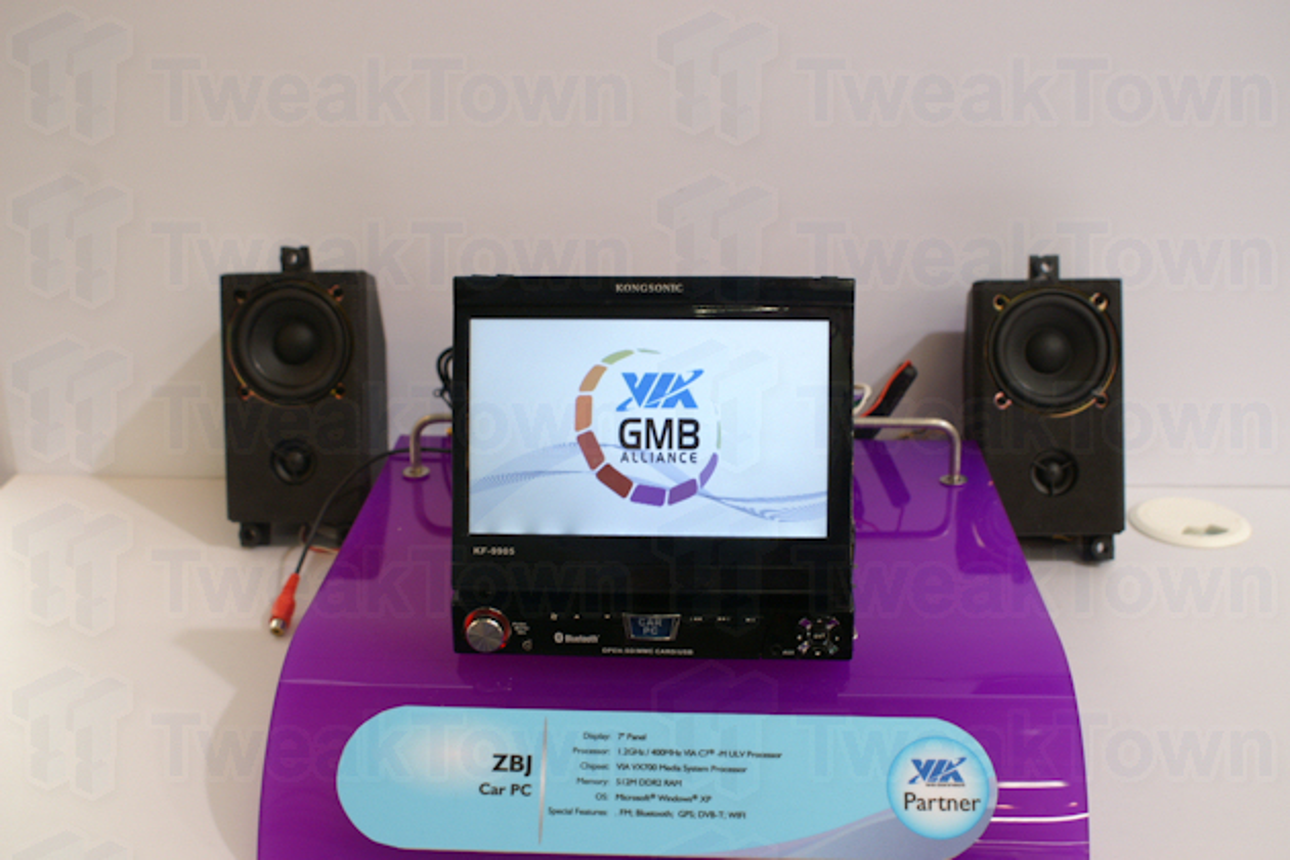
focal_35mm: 42
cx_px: 645
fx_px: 1505
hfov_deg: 46.4
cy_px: 430
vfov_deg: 31.9
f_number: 4.5
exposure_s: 1/50
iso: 400
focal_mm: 28
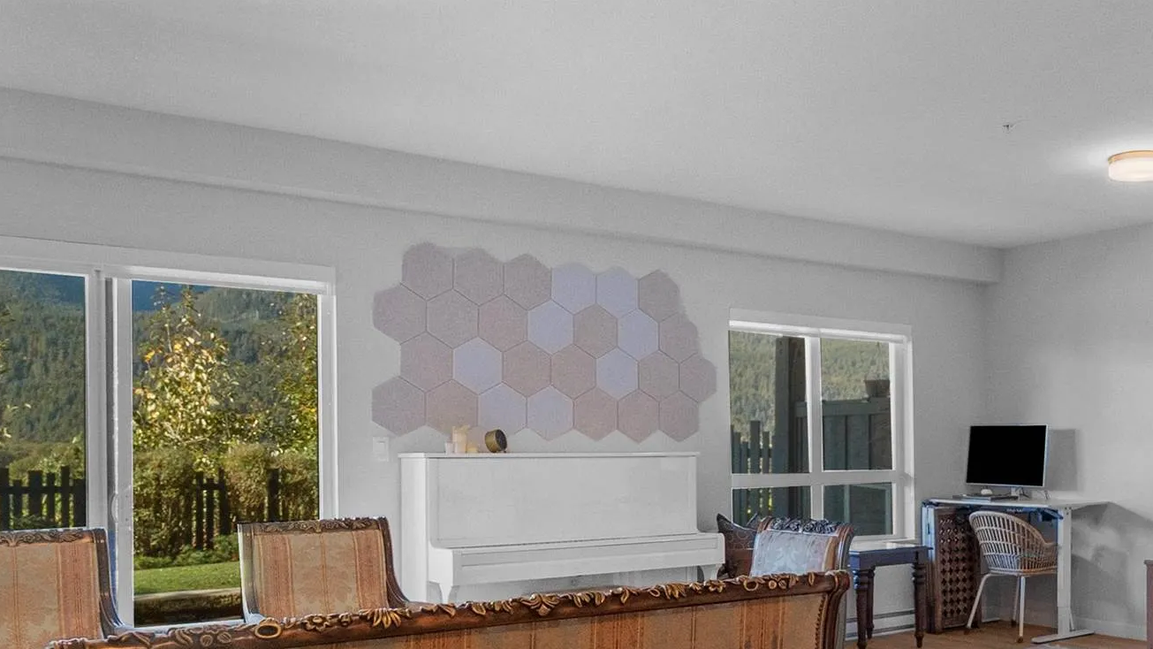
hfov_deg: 50.9
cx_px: 910
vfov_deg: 31.6
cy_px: 465
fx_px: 1131
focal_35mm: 37
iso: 5000
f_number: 4
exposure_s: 1/80
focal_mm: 10
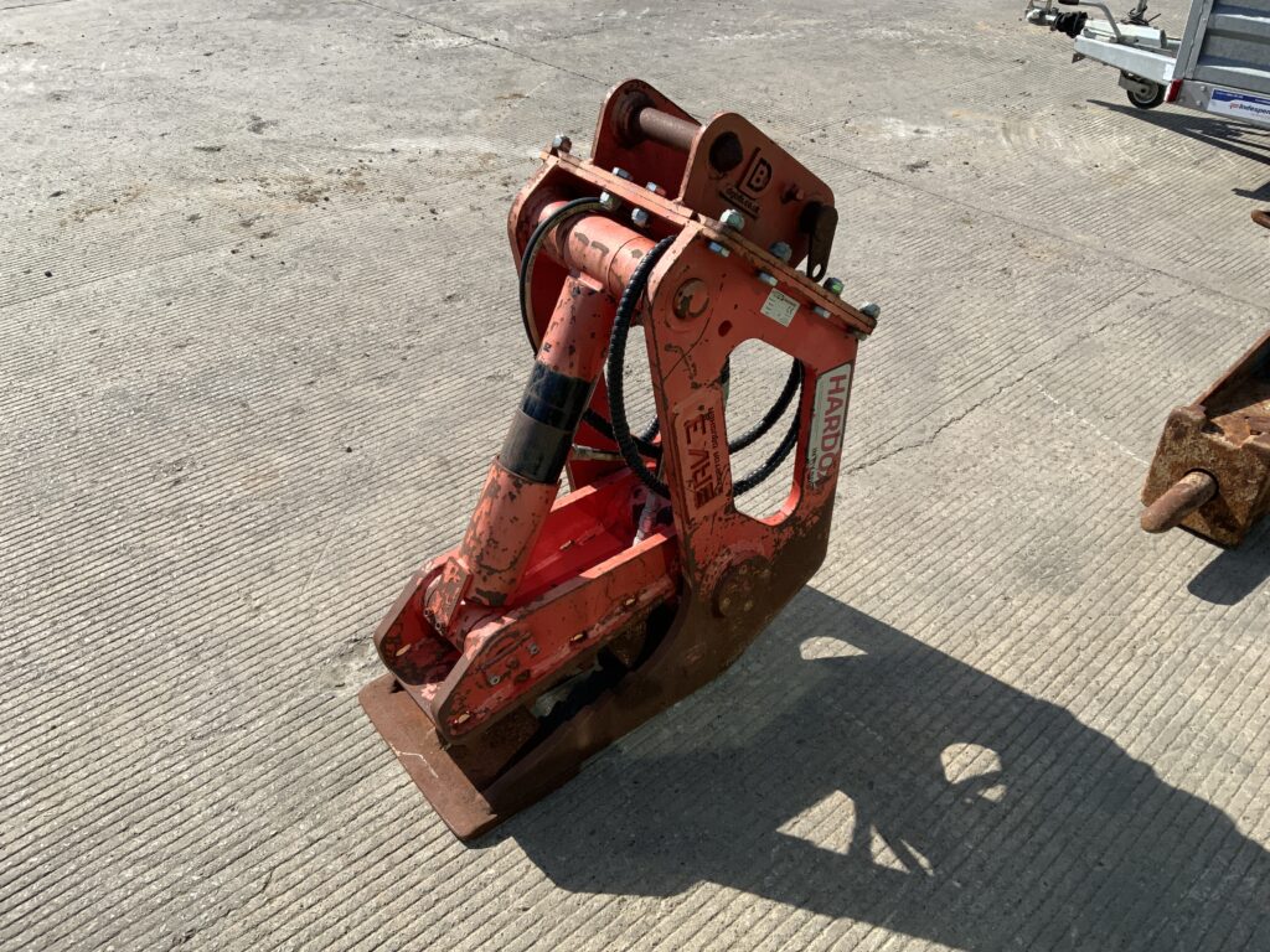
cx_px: 635
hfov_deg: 61.7
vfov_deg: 48.2
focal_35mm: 29
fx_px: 1064
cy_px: 476
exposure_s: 1/1534
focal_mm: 3
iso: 16
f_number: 1.8
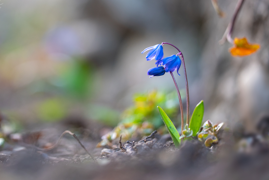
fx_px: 1323
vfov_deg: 7.8
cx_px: 112
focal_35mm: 177
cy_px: 75
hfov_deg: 11.6
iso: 400
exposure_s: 1/160
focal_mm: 150
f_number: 3.3
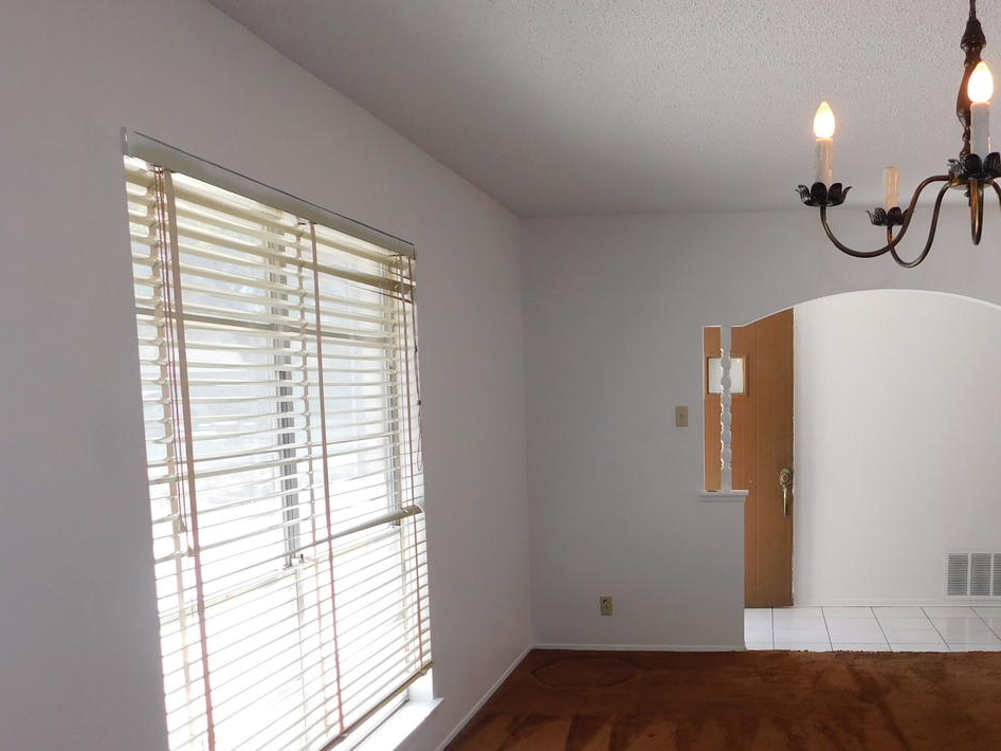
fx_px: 1012
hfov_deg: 51.5
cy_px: 520
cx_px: 680
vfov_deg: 40.1
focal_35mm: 35
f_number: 3
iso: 125
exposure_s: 1/60
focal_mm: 4
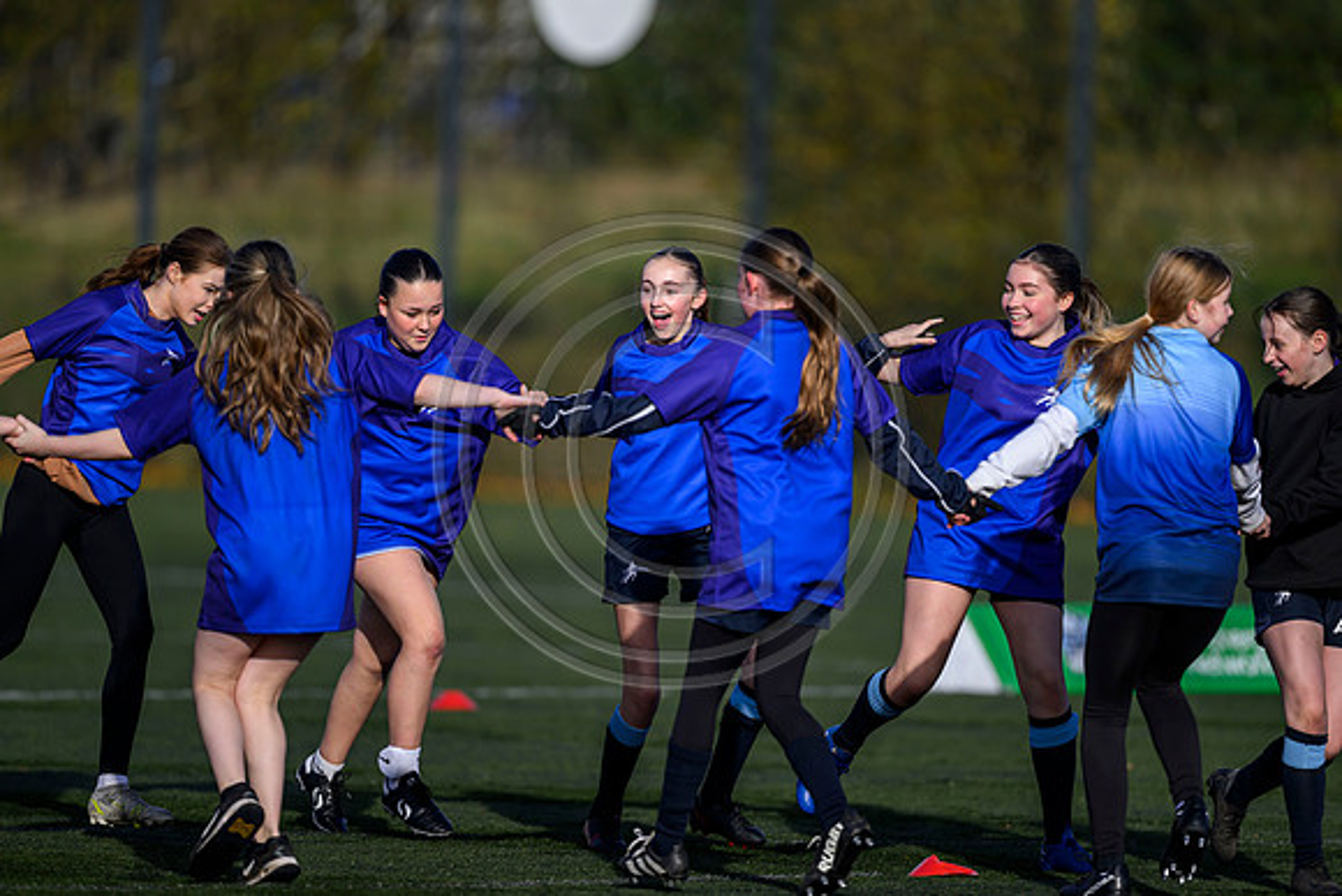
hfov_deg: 5.2
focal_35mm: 400
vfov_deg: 3.4
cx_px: 671
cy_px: 448
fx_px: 14914
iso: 500
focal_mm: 400
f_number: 3.2
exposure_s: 1/5000
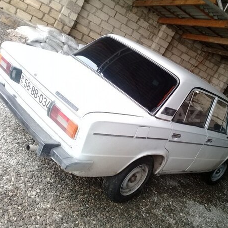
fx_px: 298
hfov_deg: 41.4
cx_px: 148
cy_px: 115
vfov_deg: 41.9
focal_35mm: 40
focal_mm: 3.3
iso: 64
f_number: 2.2
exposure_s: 1/33
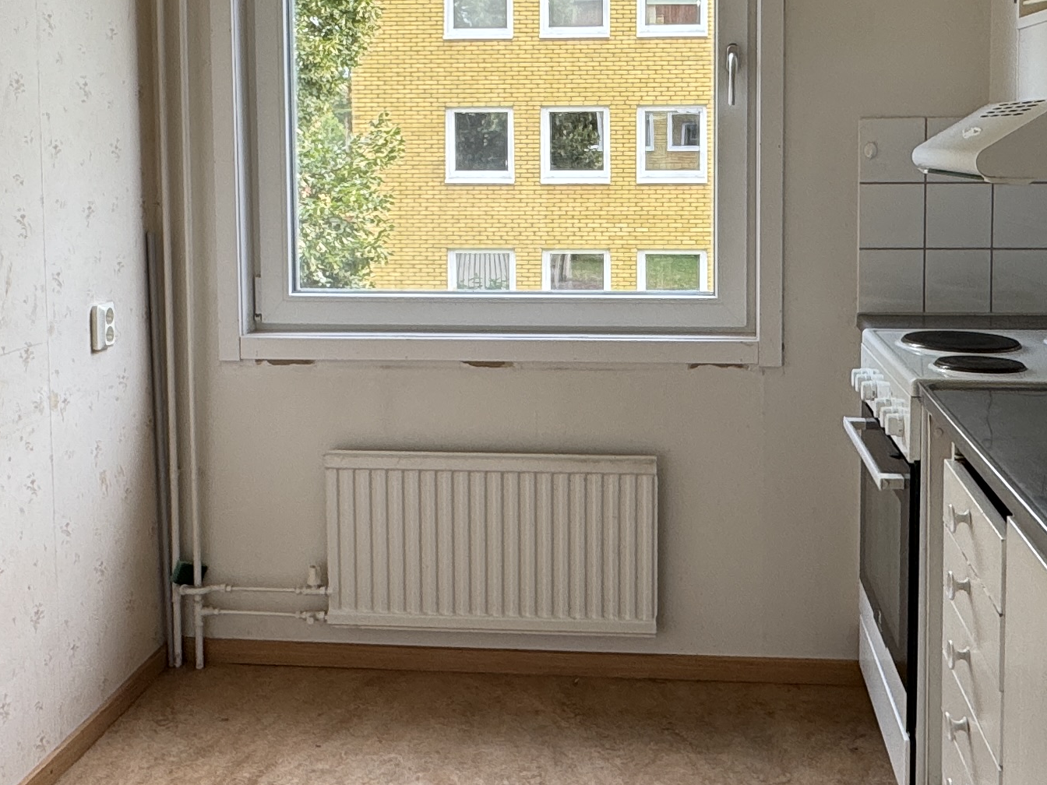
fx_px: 1270
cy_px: 223
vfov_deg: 33.8
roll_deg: +0.5
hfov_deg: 44.7
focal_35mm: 42
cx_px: 604
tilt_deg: -3.3
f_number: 2.2
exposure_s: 1/99
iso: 50
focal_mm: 2.22
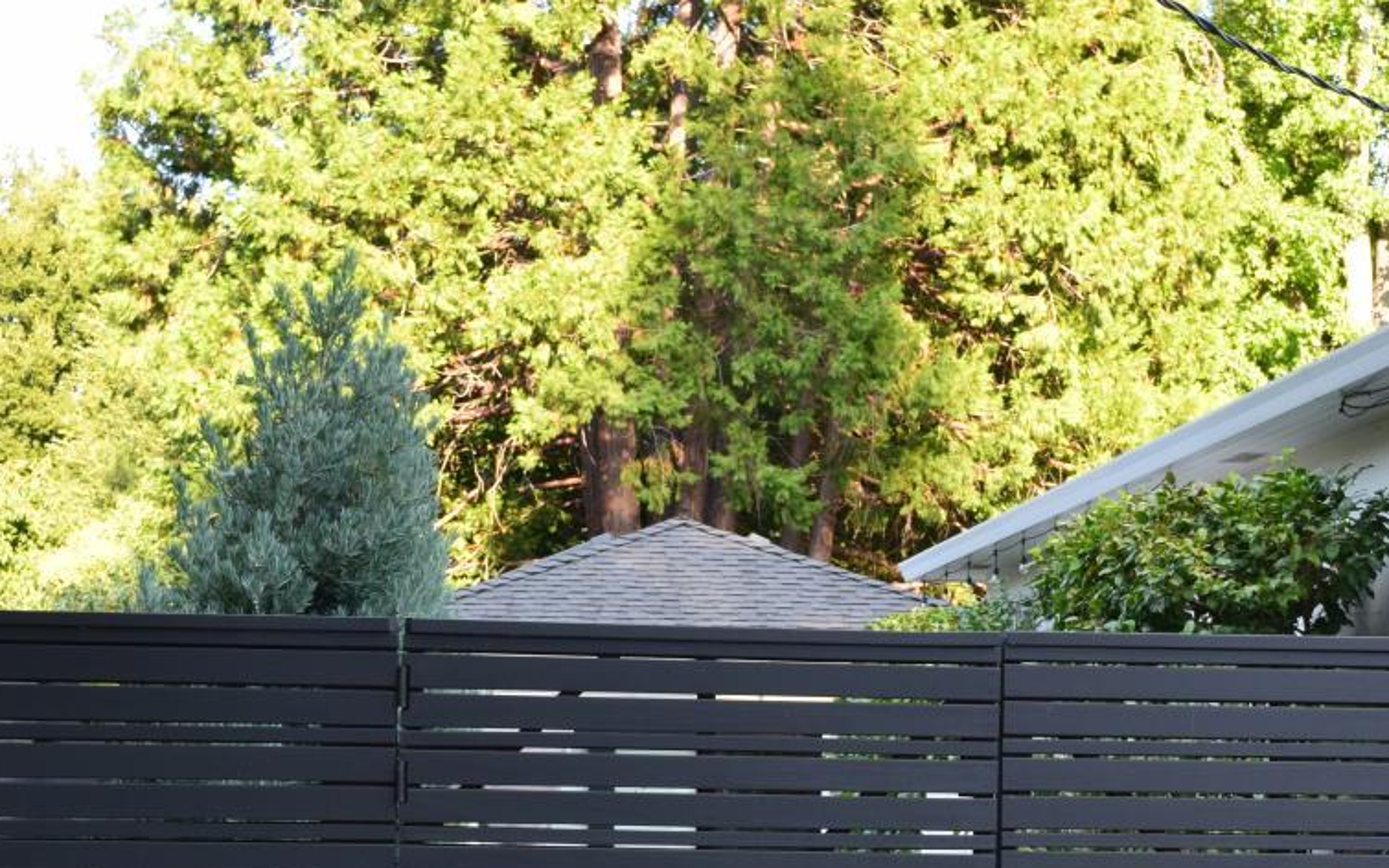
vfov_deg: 15.2
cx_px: 867
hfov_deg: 24.3
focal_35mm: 85
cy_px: 783
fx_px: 3218
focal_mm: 28
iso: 400
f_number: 9
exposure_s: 1/125
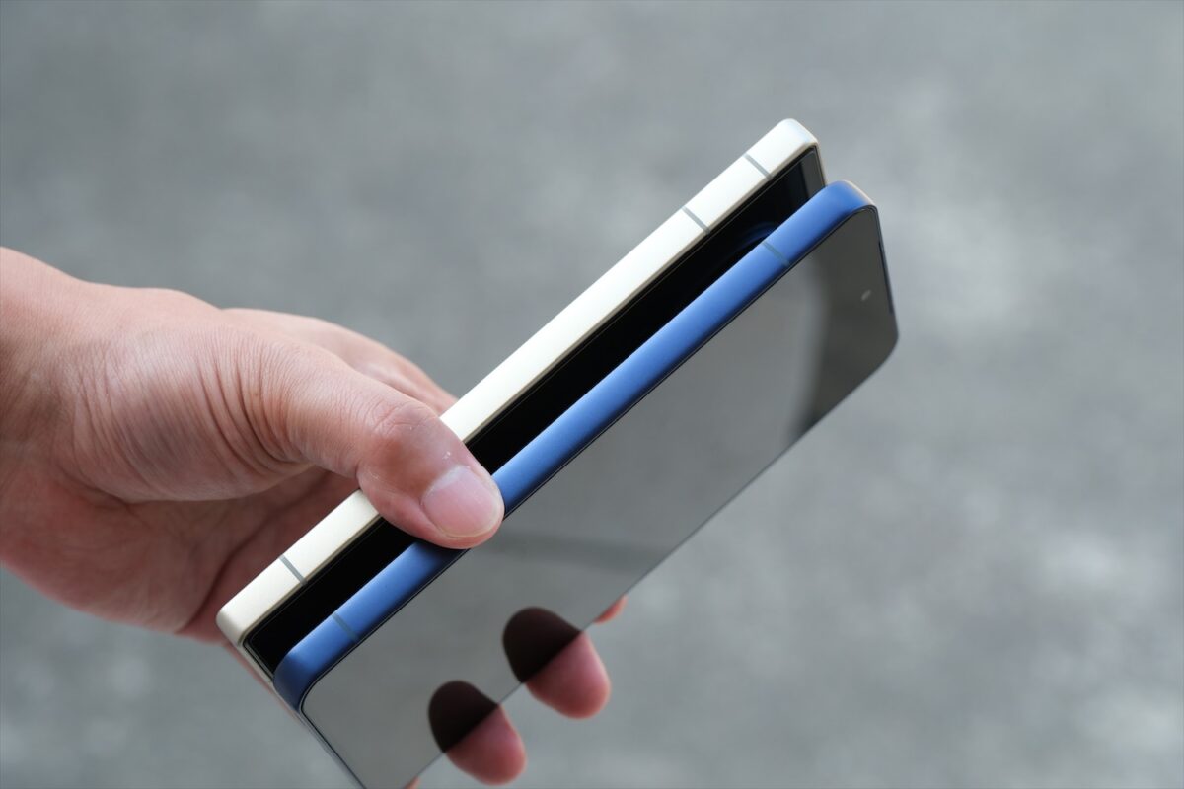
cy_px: 394
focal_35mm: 83
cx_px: 592
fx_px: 2730
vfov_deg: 16.5
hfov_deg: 24.5
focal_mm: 55
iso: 200
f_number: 5
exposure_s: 1/125
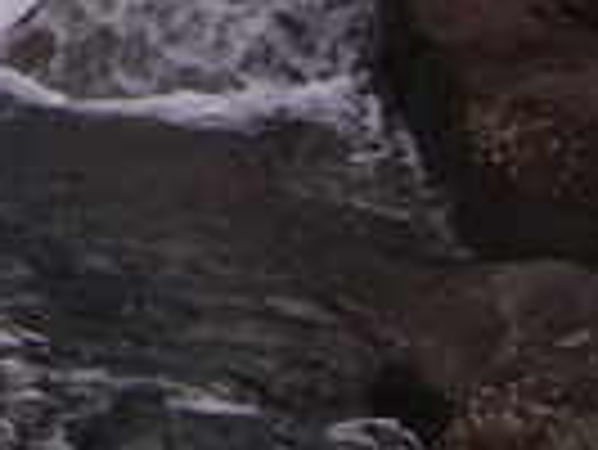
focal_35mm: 265
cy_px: -788
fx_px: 4582
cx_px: -1174
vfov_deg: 5.4
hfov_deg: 6.8
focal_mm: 7.3
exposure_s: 1/100
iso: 80
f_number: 3.4
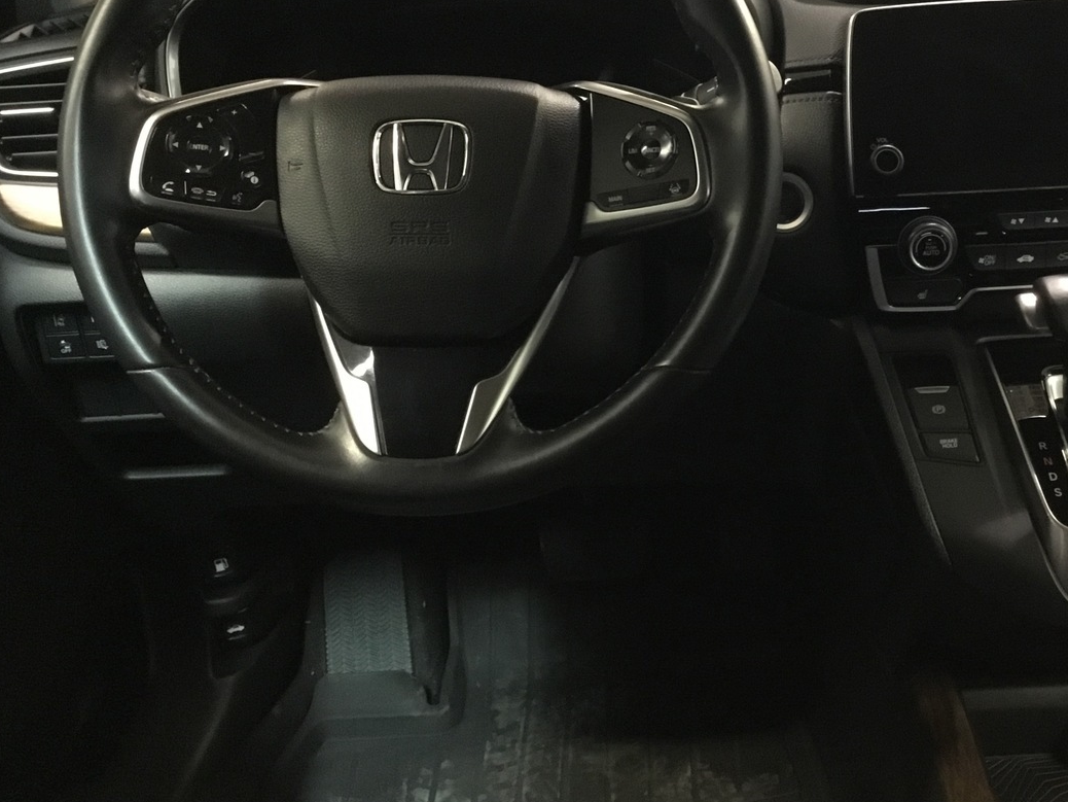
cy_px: 352
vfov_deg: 33.6
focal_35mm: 43
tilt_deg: -25.8
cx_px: 714
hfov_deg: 43.2
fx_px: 1327
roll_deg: +2.6
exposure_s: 1/17
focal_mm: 3.3
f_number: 2.4
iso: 500
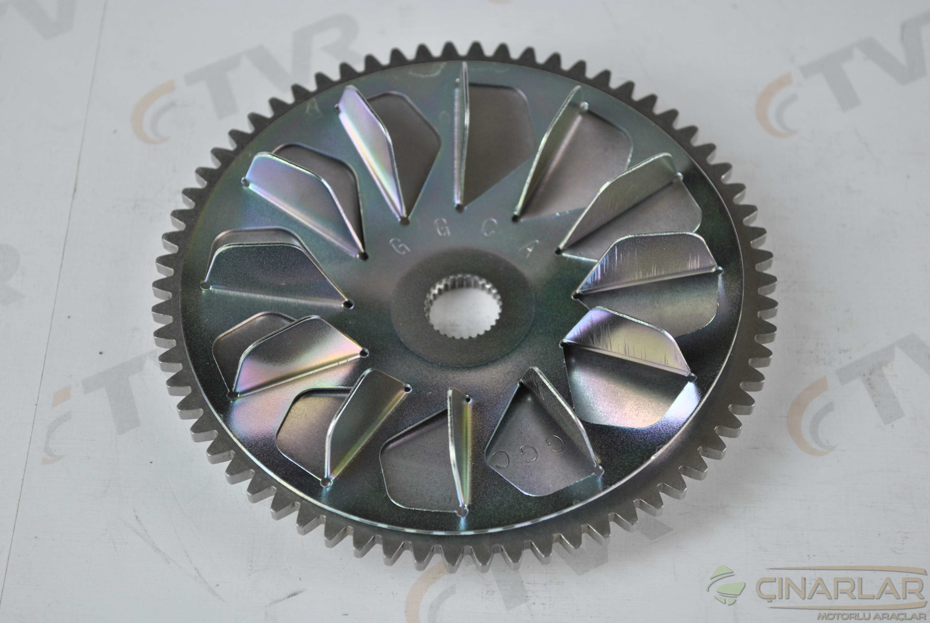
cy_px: 312
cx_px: 465
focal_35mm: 82
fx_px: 2134
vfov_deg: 16.6
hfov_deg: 24.6
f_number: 6.3
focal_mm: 55
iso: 200
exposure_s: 1/25
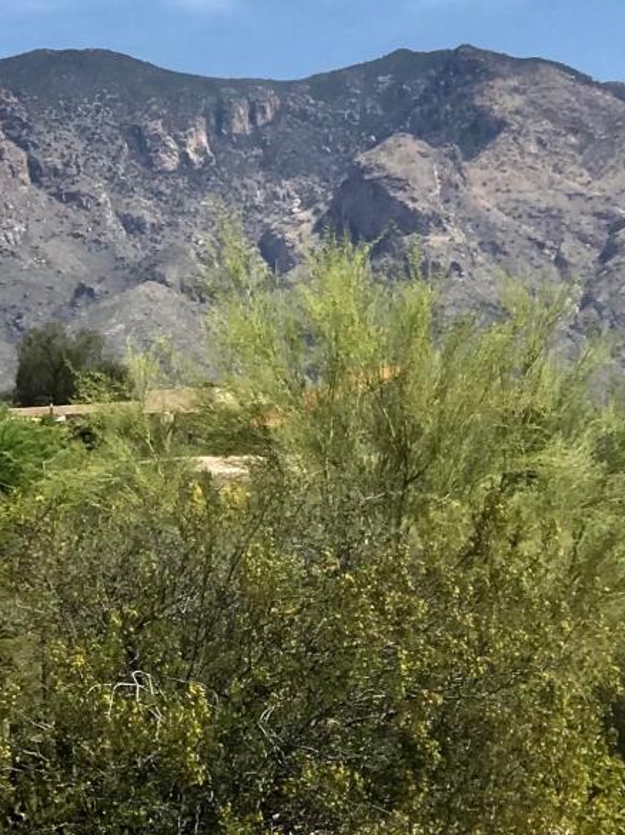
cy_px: 324
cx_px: 454
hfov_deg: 7.6
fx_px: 4700
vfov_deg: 10.1
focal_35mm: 195
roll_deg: +2.3
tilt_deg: +1.8
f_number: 2.8
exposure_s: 1/1064
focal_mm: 6.6
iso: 20
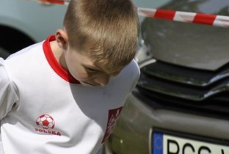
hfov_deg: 5.3
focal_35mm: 390
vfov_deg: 3.5
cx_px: 15
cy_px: 29
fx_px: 2488
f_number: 4.8
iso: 125
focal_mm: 125
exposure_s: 1/1000
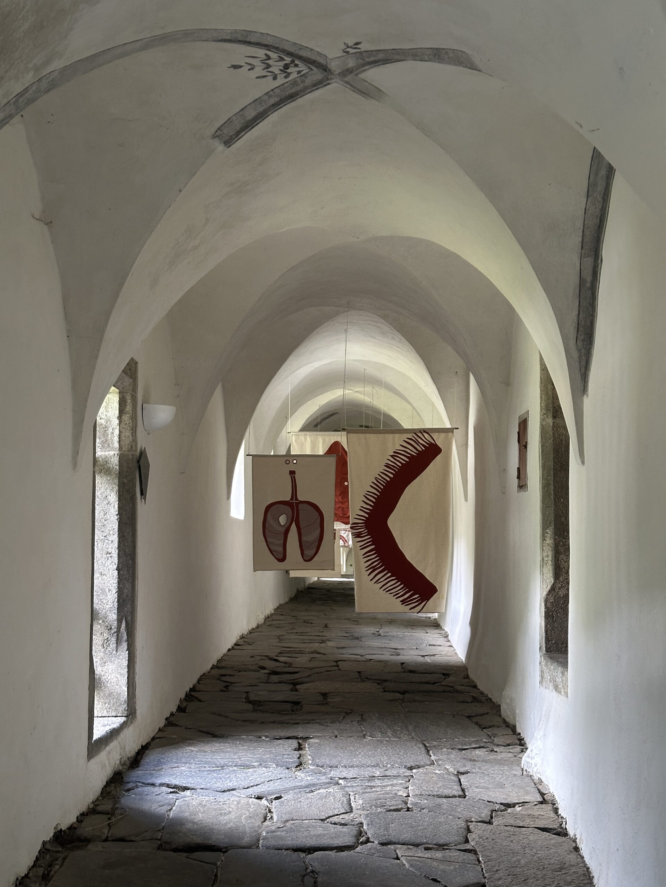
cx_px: 333
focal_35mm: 48
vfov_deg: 39.7
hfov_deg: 30.3
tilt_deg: +4.0
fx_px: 1231
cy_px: 444
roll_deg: -1.9
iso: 200
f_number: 1.78
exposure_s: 1/60
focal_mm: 6.86
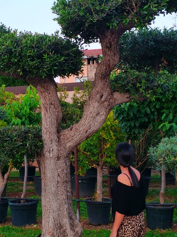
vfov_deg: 30.3
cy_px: 119
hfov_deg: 22.9
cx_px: 62
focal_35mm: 64
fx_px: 436
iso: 279
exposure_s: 1/50
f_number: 1.8
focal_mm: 4.75
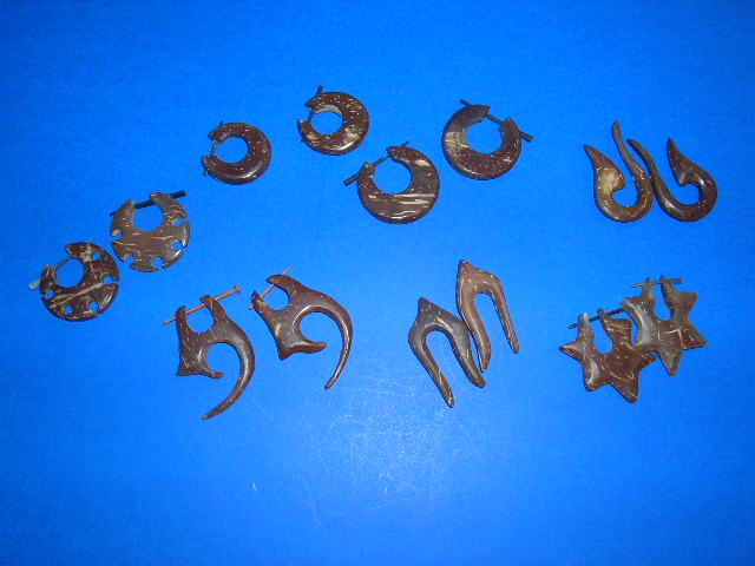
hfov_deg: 52.6
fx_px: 763
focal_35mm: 35
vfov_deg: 40.7
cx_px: 378
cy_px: 283
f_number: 5.6
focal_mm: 5.8
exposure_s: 1/60.1
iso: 50
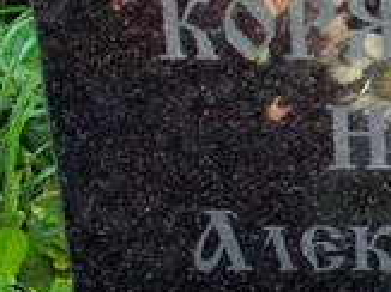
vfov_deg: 6.1
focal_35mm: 245
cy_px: 201
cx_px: 546
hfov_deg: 8.0
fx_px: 2765
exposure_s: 1/270
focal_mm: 4.71
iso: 50
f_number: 1.7
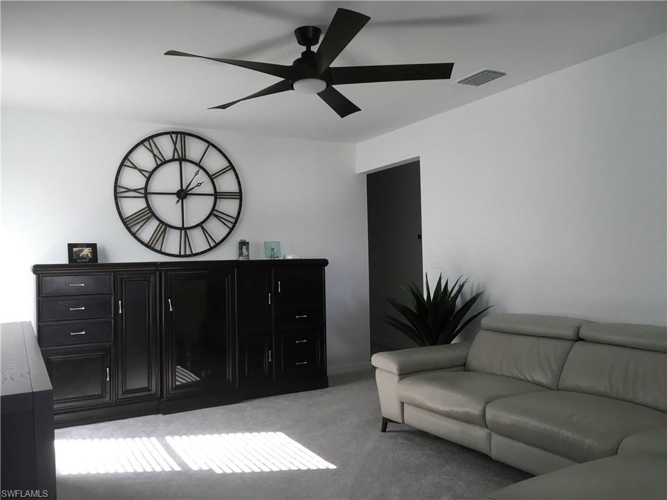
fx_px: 559
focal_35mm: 29
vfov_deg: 48.2
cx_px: 334
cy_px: 250
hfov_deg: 61.7
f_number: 2.2
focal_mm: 4.15
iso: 50
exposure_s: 1/30
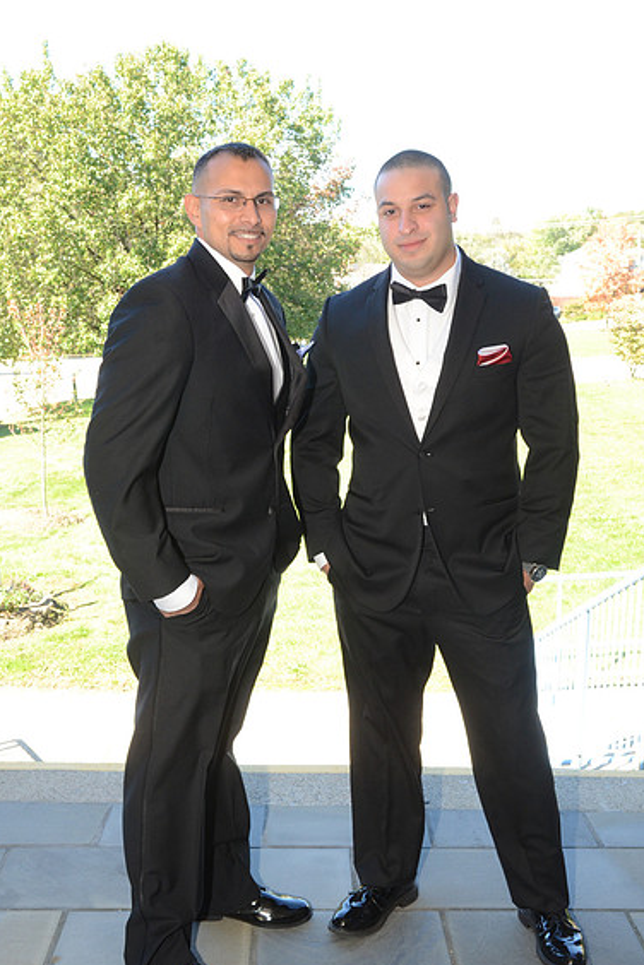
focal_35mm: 40
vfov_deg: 48.5
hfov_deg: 33.4
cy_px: 488
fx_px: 1073
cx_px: 322
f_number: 9
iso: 800
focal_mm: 26
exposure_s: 1/160
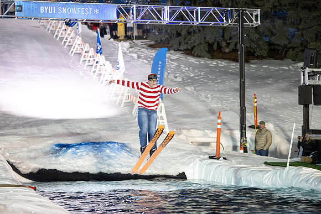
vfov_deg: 14.1
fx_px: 865
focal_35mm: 97
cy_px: 107
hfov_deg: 21.0
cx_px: 160
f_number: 2.8
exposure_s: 1/250
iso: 1600
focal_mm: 97
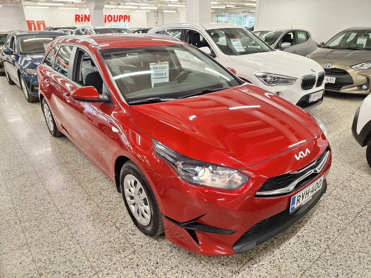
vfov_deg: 58.9
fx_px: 247
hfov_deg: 73.9
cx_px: 186
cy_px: 139
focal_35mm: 23
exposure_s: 1/50
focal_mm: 5.54
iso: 64
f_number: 1.8
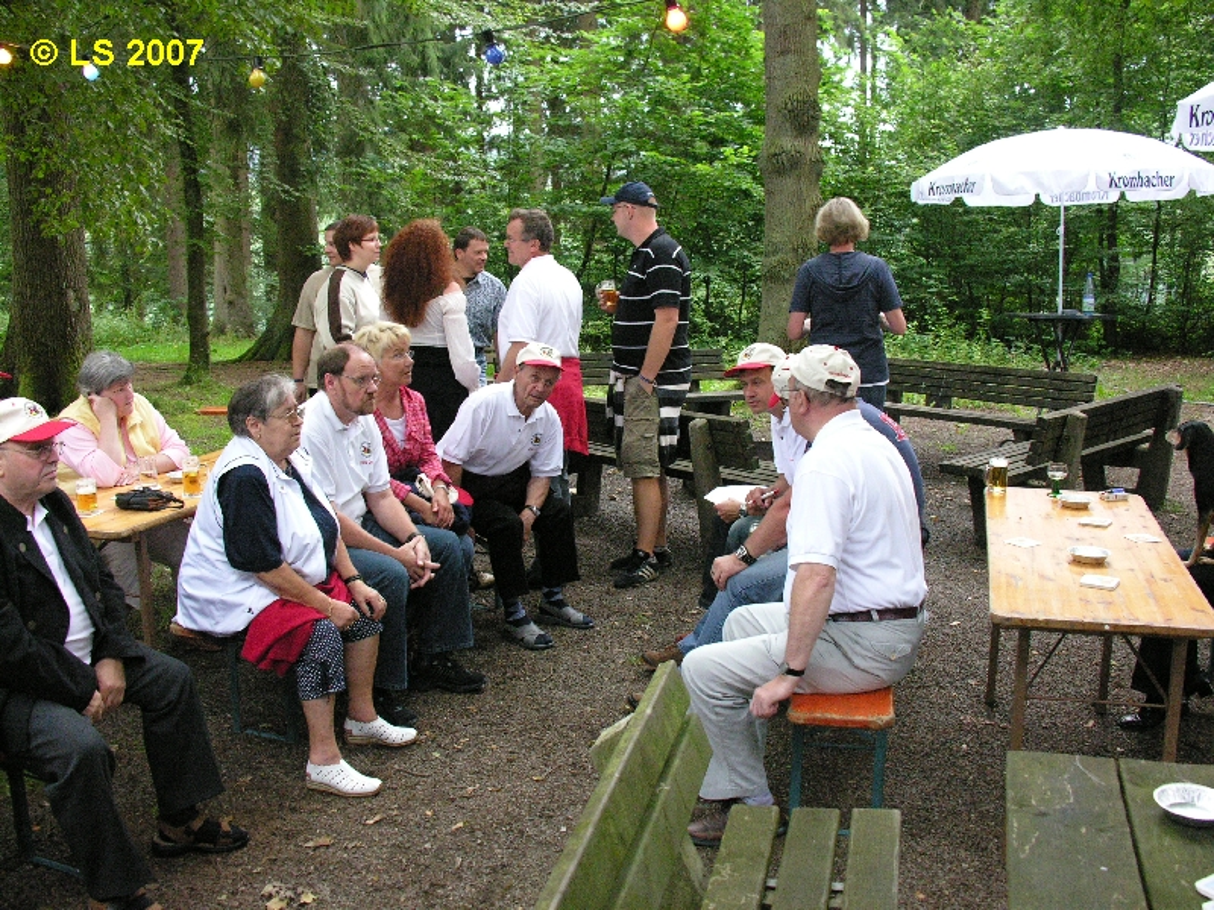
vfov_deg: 40.7
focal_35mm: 35
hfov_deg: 52.6
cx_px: 607
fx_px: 1227
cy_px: 455
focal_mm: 8.9
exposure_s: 1/48.3
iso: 400
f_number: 3.2
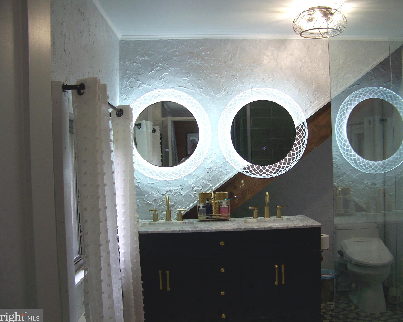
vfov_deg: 39.2
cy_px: 163
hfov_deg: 47.9
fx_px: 453
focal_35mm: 38
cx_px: 208
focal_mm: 5.85
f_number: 2.8
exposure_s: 1/30
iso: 64
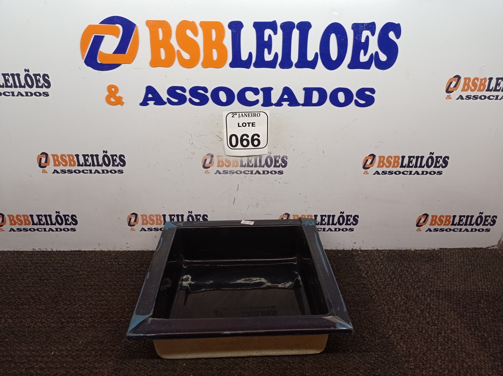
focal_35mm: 28
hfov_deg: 63.5
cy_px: 188
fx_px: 406
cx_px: 252
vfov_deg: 49.7
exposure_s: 1/60
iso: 126
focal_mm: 4.7
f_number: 1.79
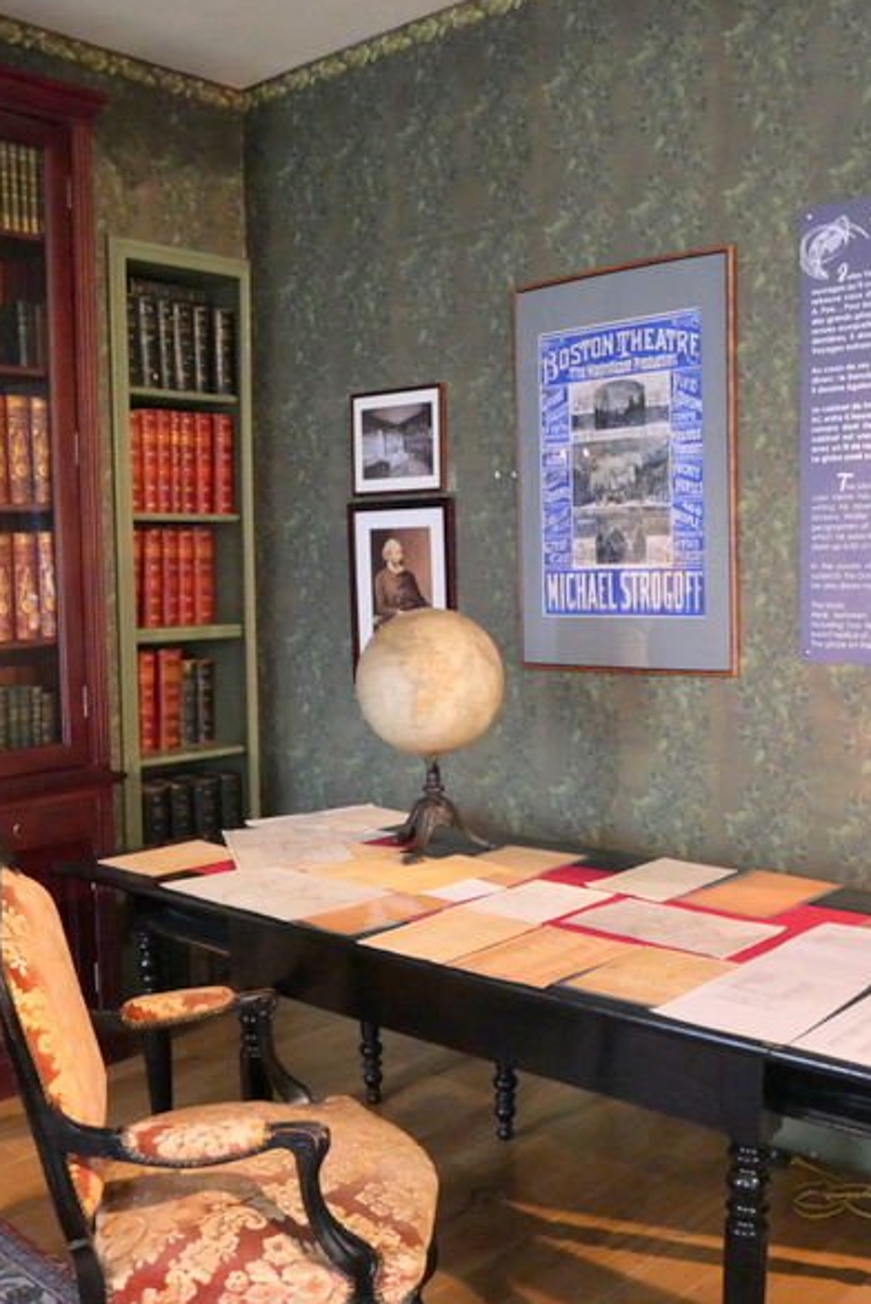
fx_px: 1232
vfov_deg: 55.8
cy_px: 658
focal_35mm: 34
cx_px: 489
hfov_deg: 38.9
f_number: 3.5
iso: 3200
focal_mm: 12
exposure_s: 1/60
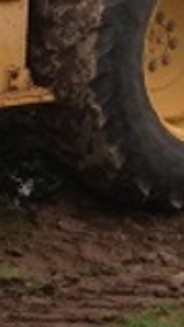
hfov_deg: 6.5
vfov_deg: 11.7
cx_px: -153
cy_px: 17
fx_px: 1577
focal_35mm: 182
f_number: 2.4
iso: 50
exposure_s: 1/198
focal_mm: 4.13
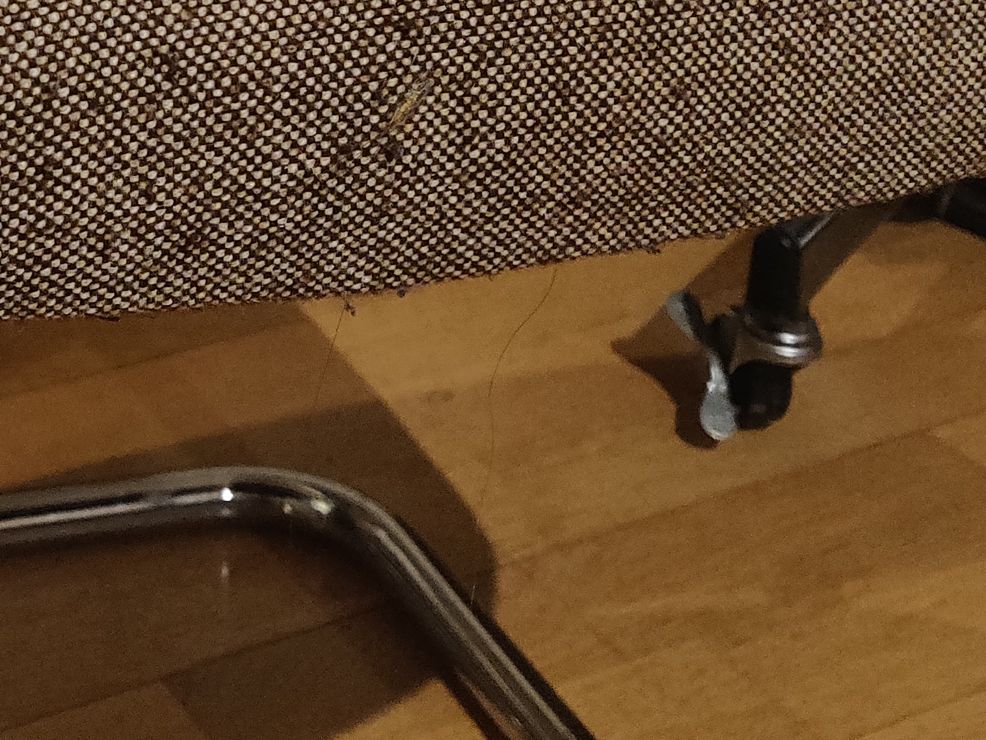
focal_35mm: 76
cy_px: -373
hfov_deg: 24.4
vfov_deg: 17.4
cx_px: -15
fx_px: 2165
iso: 1250
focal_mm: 4.25
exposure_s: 1/33
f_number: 1.7
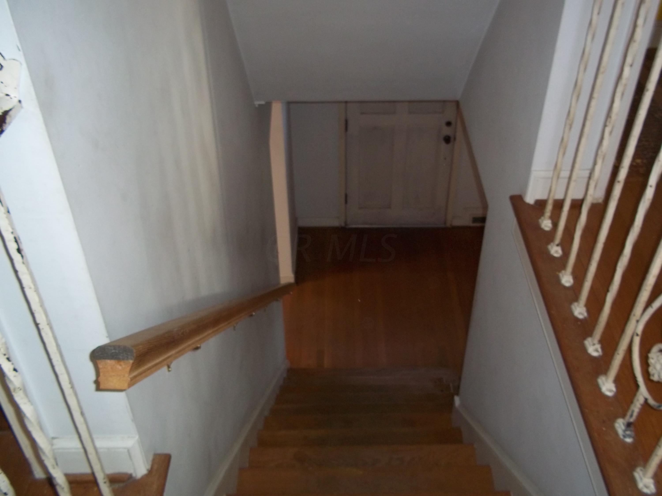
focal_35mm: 36
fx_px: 688
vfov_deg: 39.7
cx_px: 331
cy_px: 248
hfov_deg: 51.4
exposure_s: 1/30
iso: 160
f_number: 3.1
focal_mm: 6.5
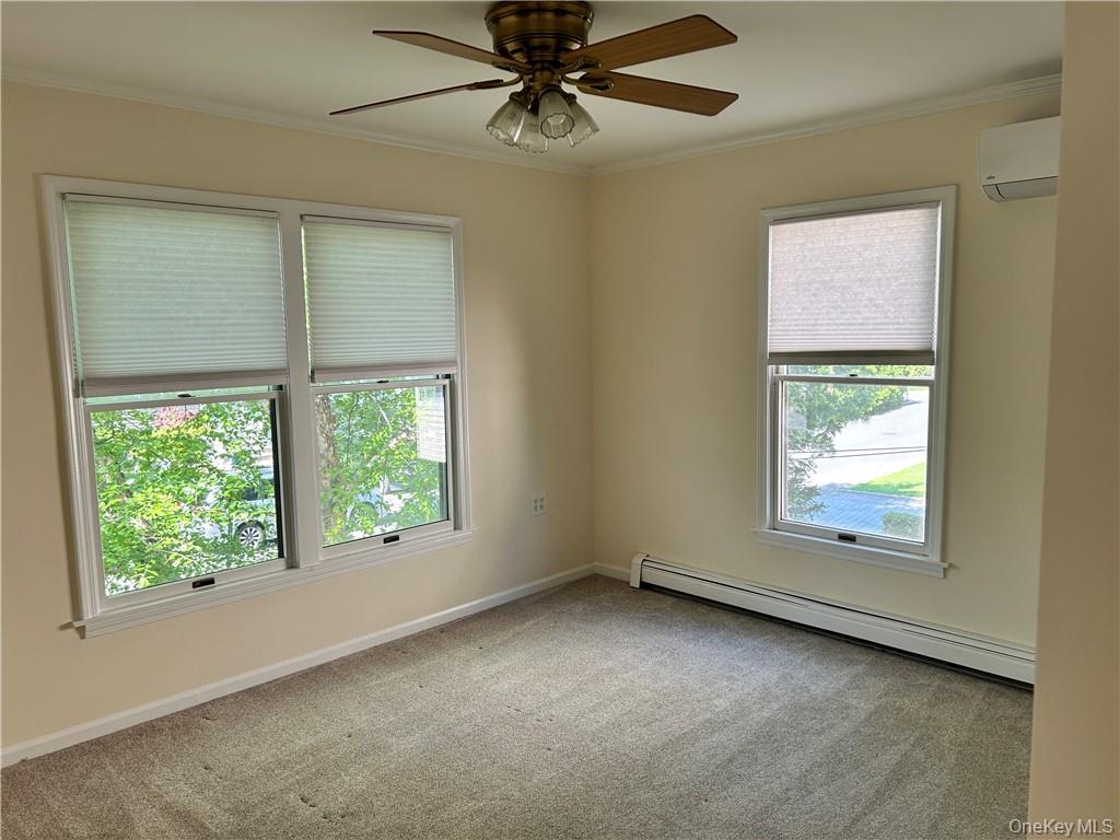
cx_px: 560
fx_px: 841
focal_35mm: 26
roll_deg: +1.2
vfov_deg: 53.1
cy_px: 420
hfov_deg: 67.3
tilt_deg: -6.8
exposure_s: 1/120
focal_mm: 5.7
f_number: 1.5
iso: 64
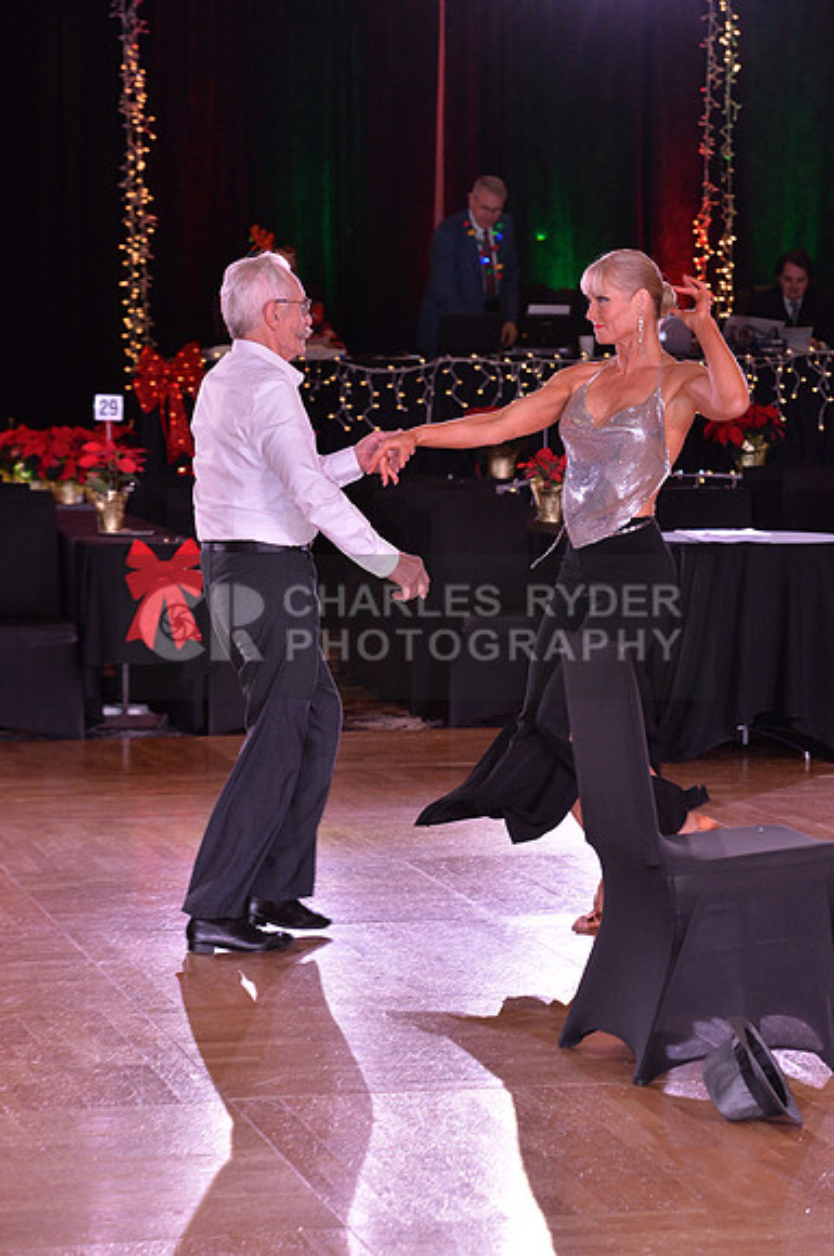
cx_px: 417
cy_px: 628
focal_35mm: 122
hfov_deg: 11.2
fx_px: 4252
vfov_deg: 16.8
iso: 2000
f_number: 6.3
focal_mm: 122
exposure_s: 1/250
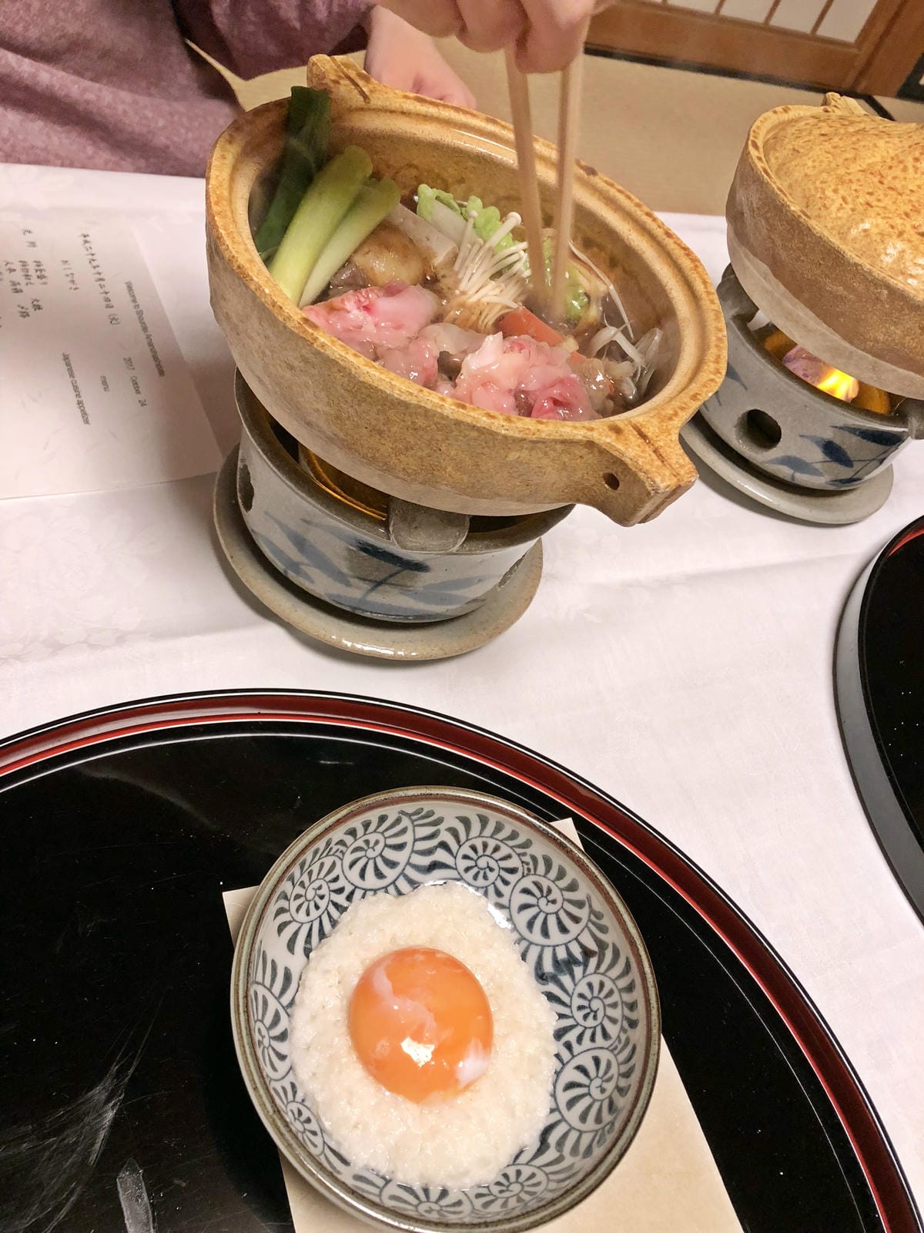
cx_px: 462
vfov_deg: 61.7
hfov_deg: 48.2
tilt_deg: -48.7
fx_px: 1032
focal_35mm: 29
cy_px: 616
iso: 50
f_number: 1.8
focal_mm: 3.99
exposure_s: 1/15
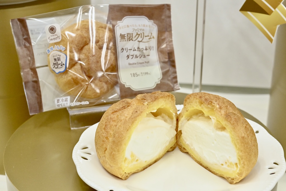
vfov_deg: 22.6
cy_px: 96
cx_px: 143
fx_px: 477
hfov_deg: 33.4
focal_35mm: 60
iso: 6400
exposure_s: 1/200
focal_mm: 60
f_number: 10
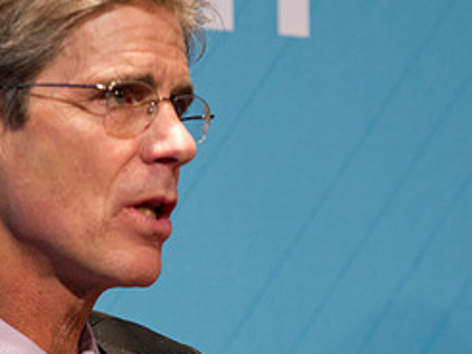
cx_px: 198
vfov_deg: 3.6
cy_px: 267
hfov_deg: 4.8
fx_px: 5593
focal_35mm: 410
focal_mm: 180
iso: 2500
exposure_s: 1/125
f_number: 4
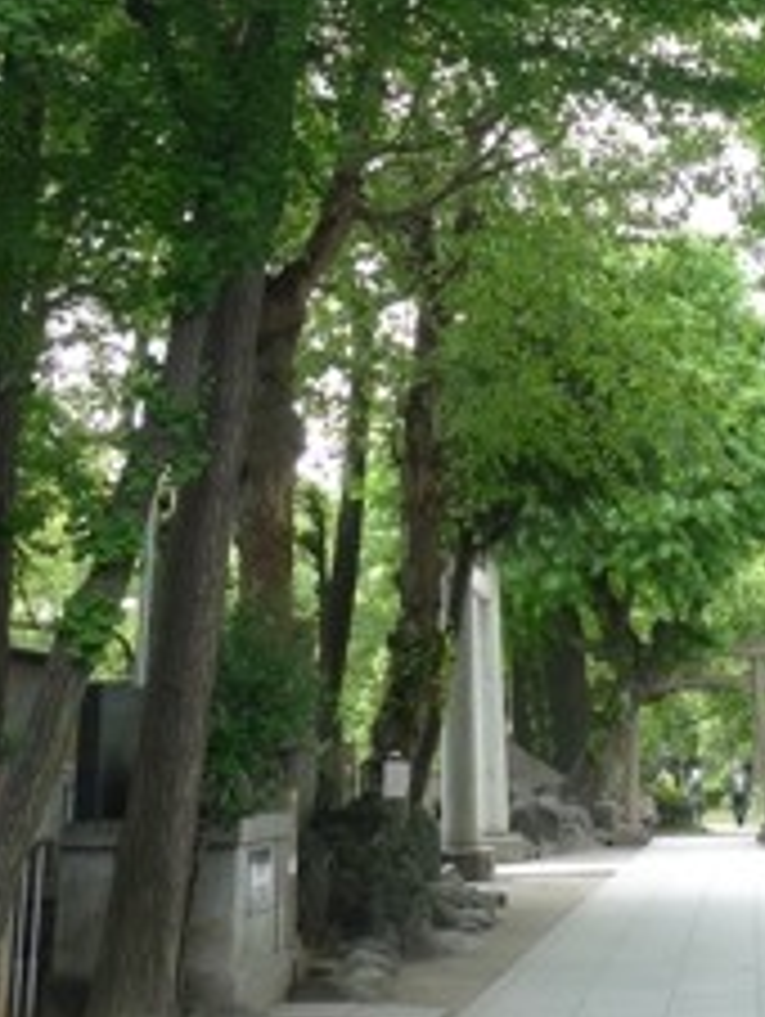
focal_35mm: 66
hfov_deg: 22.1
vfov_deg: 27.8
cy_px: 29
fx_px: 1941
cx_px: 549
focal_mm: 5.9
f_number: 2.1
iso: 80
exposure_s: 1/100
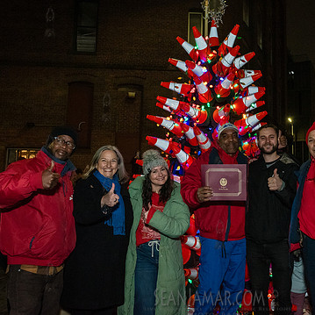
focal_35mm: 33
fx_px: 340
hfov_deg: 48.6
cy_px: 149
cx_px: 219
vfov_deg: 49.7
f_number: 4.5
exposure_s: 1/160
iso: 4000
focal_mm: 24
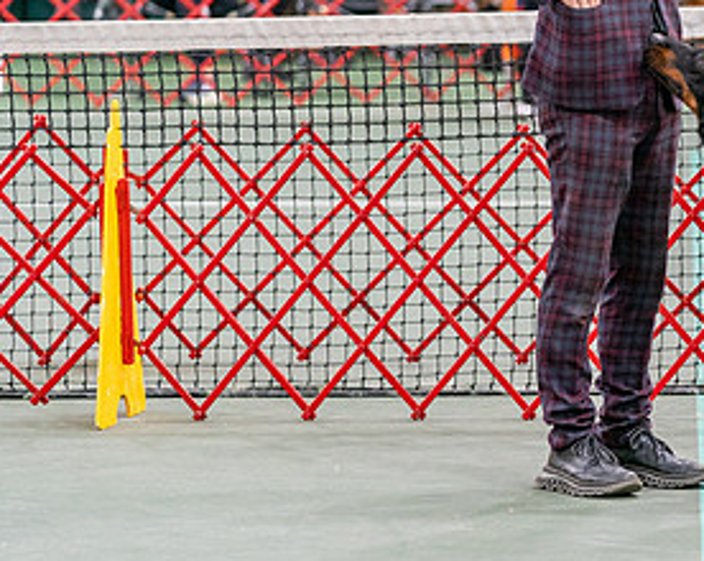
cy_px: 186
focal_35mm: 276
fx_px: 5743
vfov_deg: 5.6
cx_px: 700
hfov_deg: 7.0
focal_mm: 120
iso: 2500
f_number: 2.8
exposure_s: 1/250
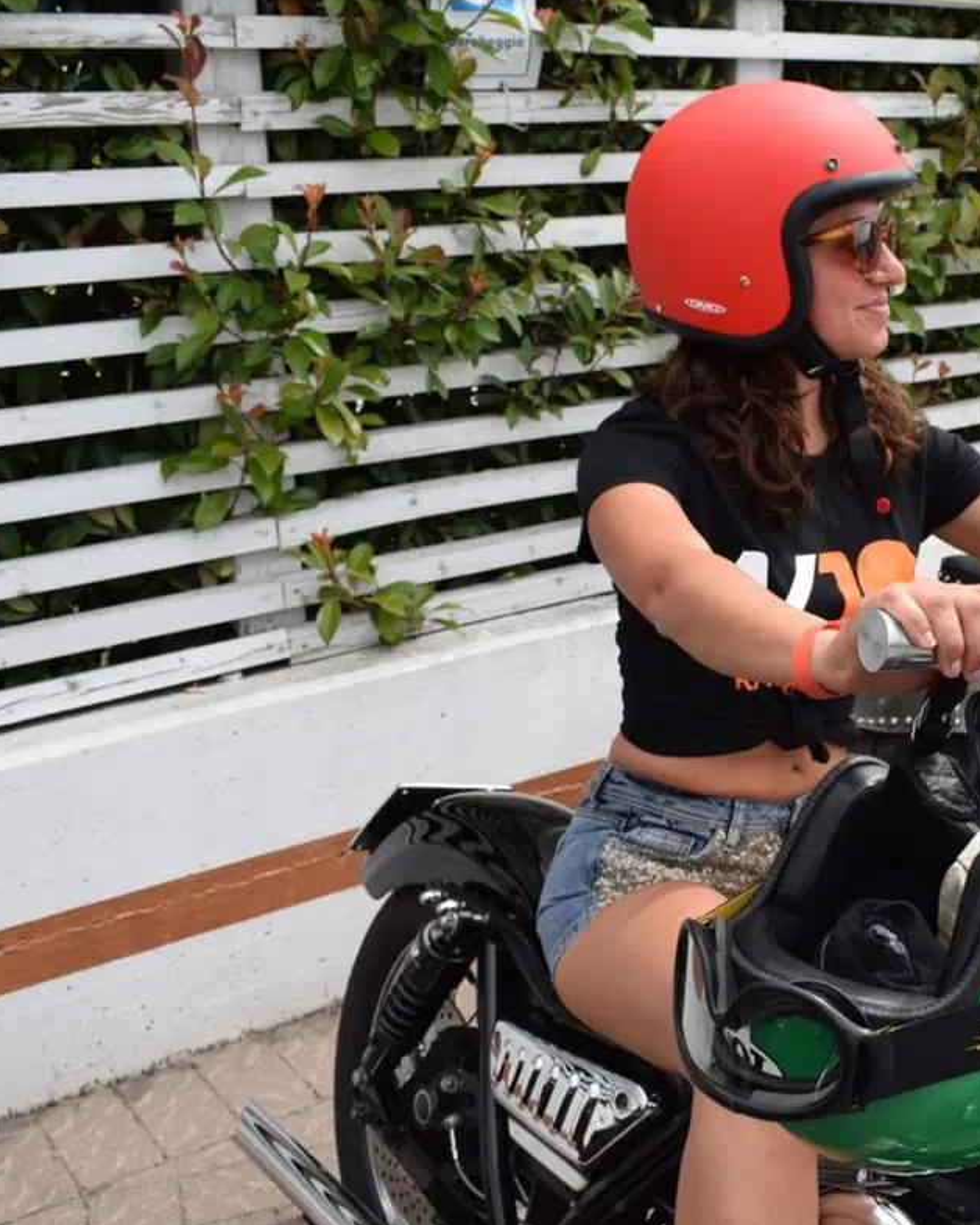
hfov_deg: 33.6
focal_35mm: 43
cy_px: 608
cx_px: 827
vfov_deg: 42.9
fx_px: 1559
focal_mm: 20
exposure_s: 1/320
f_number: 9
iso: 200
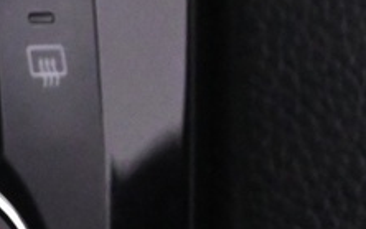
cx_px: -673
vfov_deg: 4.2
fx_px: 3114
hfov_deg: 6.3
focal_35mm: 312
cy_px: 264
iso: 3200
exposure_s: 1/40
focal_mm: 28
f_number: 4.5
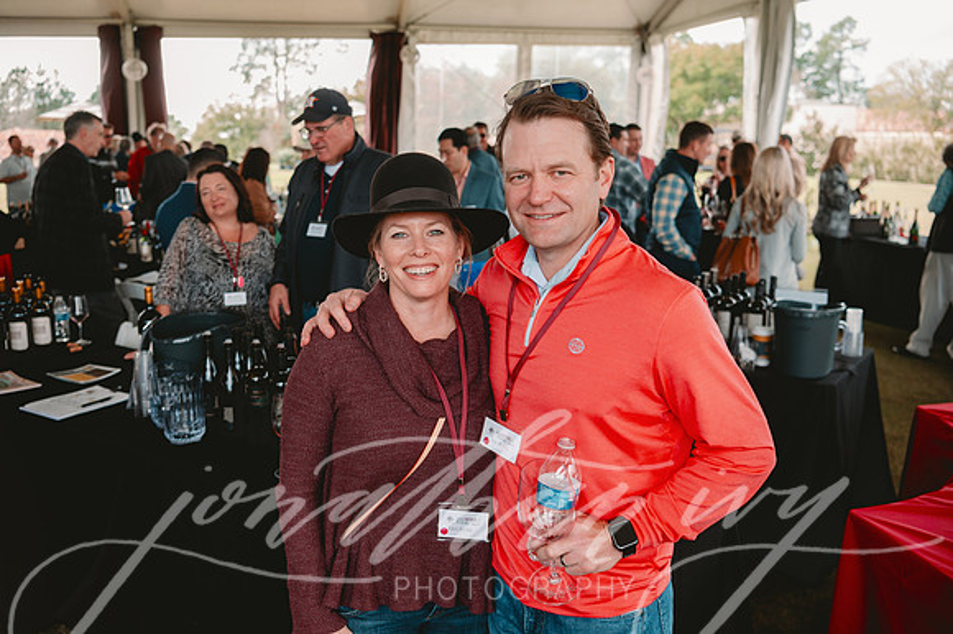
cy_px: 317
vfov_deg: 38.8
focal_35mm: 34
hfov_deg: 55.8
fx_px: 900
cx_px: 476
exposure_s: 1/200
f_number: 3.5
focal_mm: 34
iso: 250
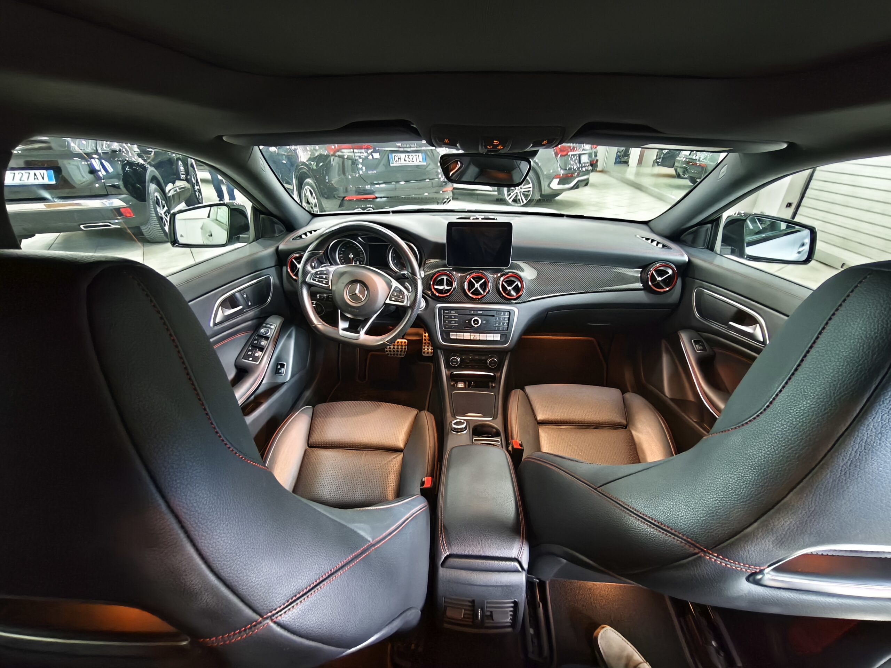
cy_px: 334
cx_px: 446
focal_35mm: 15
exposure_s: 1/11.1
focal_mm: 1.91
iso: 2000
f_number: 2.2
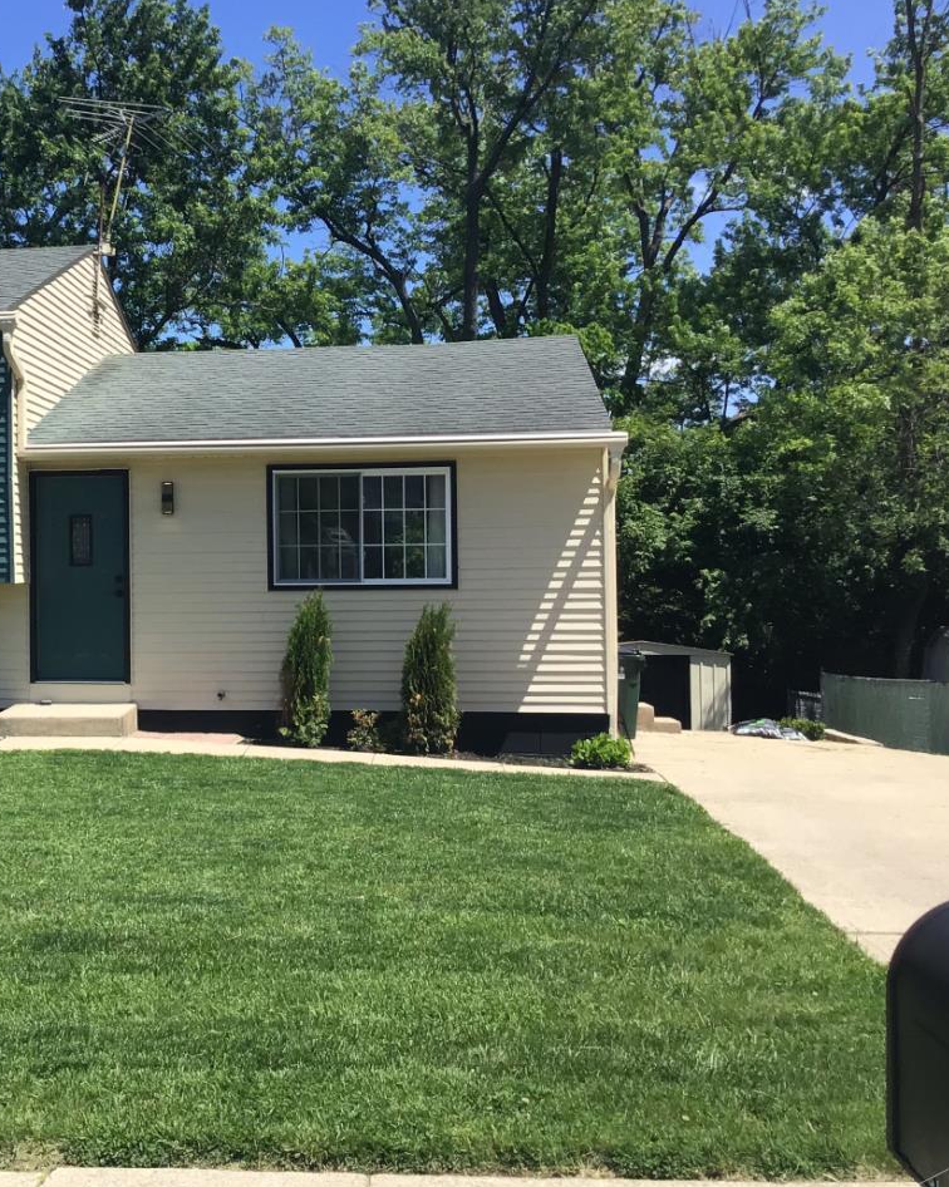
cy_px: 562
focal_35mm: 48
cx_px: 99
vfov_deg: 38.8
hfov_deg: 30.1
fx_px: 1686
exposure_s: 1/886
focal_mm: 3.3
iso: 25
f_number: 2.4
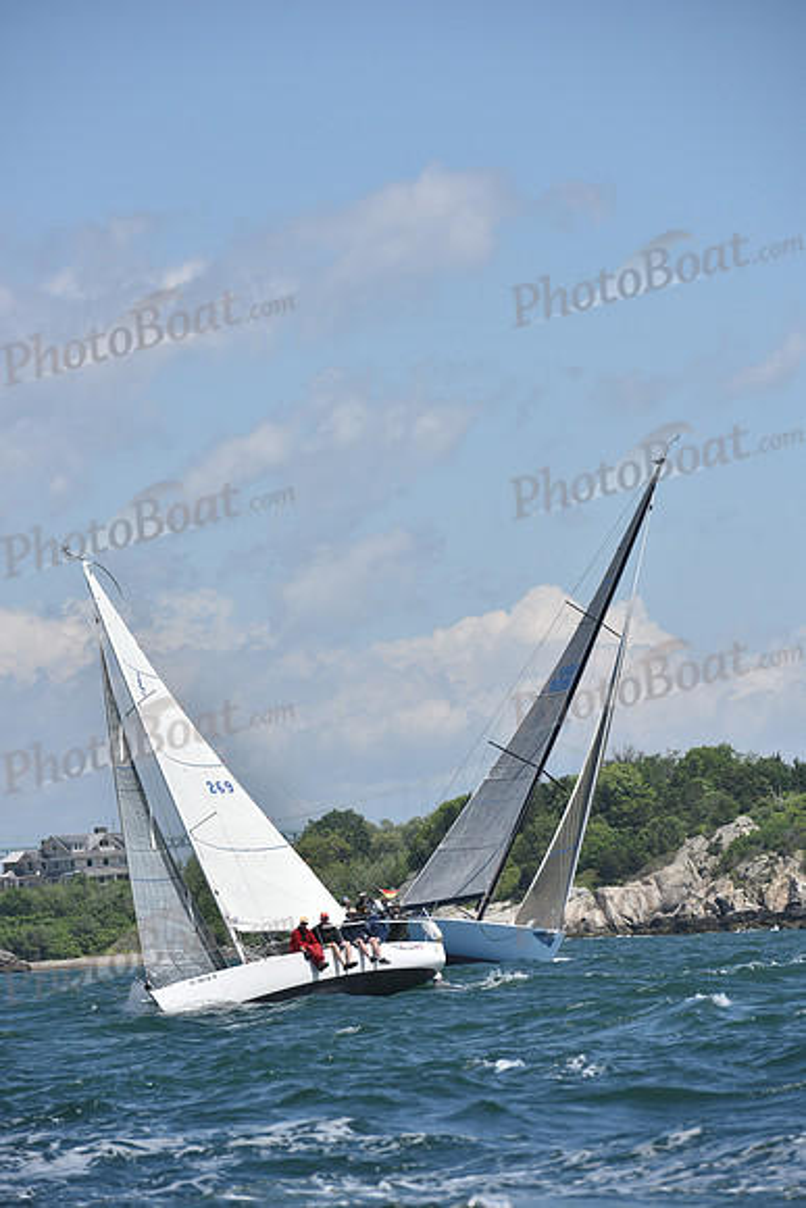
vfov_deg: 10.3
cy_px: 604
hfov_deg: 6.9
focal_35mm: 200
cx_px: 403
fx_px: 6712
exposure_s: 1/1250
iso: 250
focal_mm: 200
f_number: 8
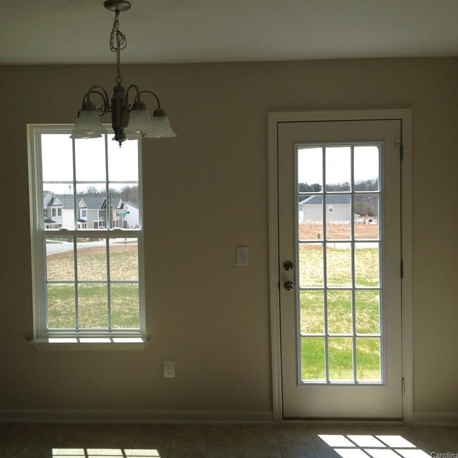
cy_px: 228
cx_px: 189
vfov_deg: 40.0
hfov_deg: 39.9
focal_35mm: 42
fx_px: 629
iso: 50
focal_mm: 4.28
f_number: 2.4
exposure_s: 1/569
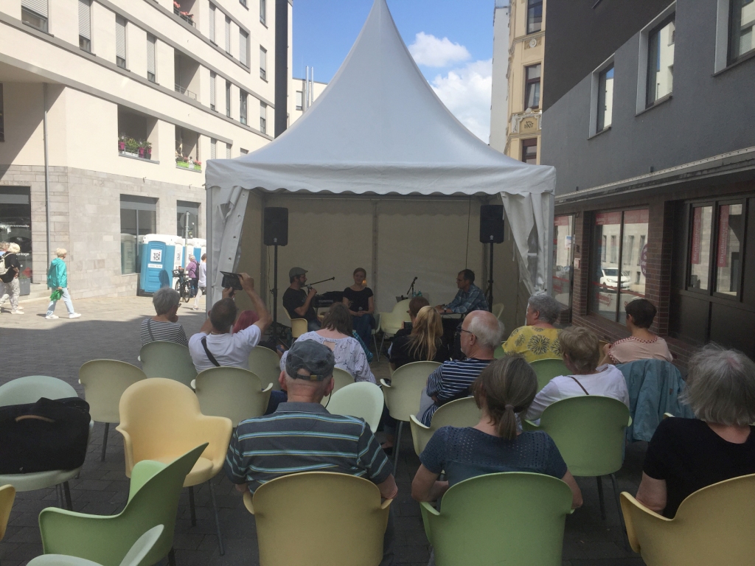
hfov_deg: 61.7
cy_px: 283
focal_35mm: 29
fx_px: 633
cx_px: 378
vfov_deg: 48.2
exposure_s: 1/1980
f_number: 2.2
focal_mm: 4.15
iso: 32
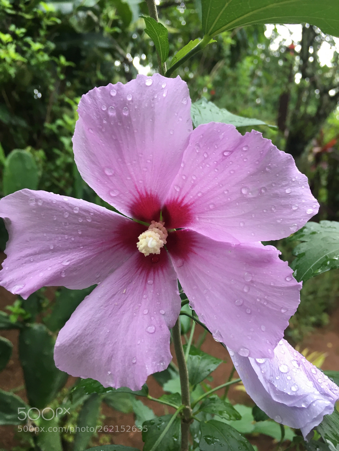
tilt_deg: -10.5
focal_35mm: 29
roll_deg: -2.7
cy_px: 226
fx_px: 379
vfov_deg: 61.7
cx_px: 170
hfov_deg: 48.2
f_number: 2.2
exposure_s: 1/30
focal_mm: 4.15
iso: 32
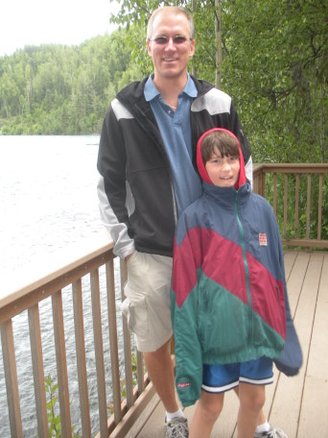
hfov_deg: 39.7
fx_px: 455
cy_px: 219
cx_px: 164
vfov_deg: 51.4
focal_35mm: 36
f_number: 3.5
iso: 108
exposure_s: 1/64.1
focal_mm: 6.3
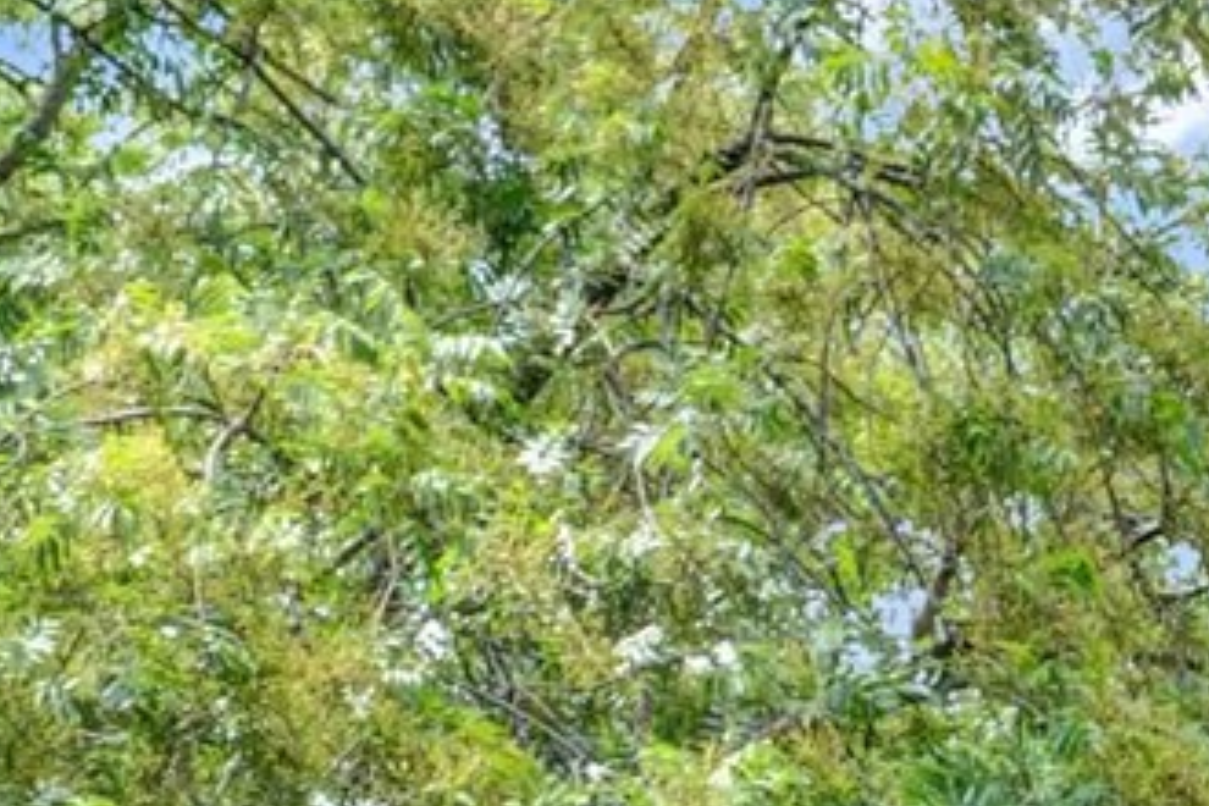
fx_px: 4869
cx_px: 1934
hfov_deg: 13.2
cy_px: 2292
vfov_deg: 8.2
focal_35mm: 145
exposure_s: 1/15
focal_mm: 22
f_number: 11
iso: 100
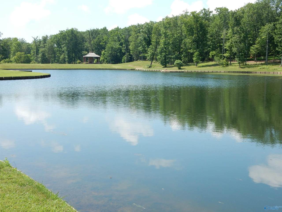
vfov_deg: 28.6
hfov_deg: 37.5
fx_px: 415
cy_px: 106
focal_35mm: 51
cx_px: 141
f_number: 4.8
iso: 125
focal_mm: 9
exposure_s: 1/400
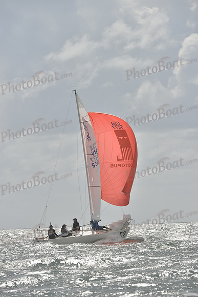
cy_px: 148
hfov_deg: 4.0
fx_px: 2803
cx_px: 99
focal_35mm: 340
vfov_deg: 6.1
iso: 280
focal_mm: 340
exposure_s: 1/1250
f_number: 10
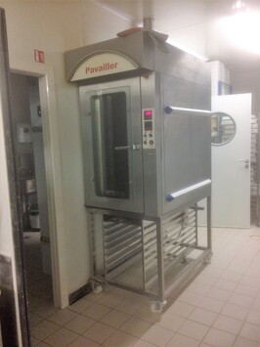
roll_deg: +2.1
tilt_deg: -7.0
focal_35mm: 29
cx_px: 130
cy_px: 174
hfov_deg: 48.2
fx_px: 291
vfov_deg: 61.7
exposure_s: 1/33
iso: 250
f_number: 2.2
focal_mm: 4.15
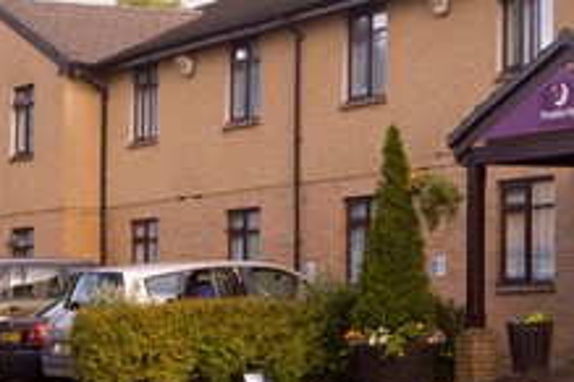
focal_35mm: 112
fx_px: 1786
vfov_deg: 12.2
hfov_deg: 18.0
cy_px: 173
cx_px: 495
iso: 200
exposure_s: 1/60
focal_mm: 32
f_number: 11
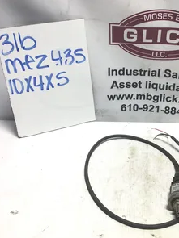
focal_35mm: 42
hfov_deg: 33.4
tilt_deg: -33.5
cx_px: 140
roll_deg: -4.5
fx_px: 290
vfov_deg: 44.8
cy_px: 119
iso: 25
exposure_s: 1/130
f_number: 2.4
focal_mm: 3.3
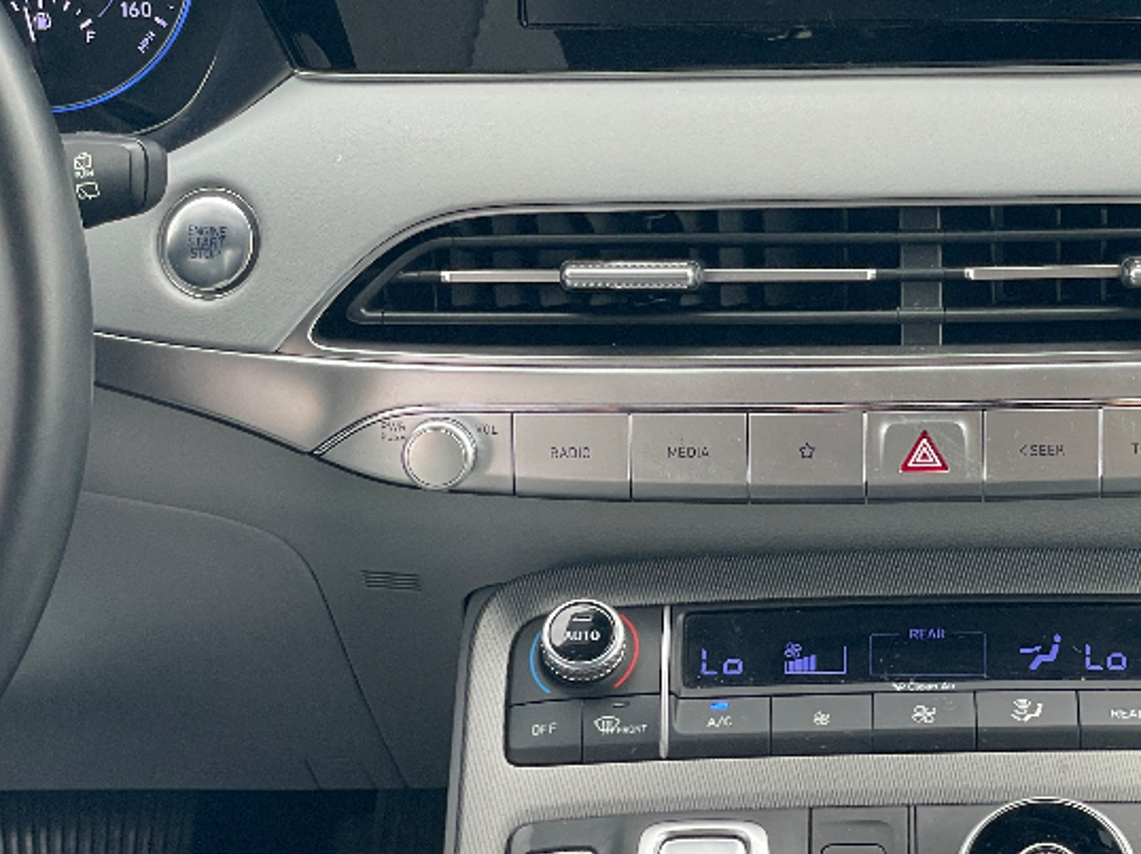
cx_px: 982
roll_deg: -0.4
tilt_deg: -26.3
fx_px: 3262
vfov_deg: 14.9
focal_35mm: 99
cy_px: 316
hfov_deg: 19.5
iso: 64
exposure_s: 1/99
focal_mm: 6
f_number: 2
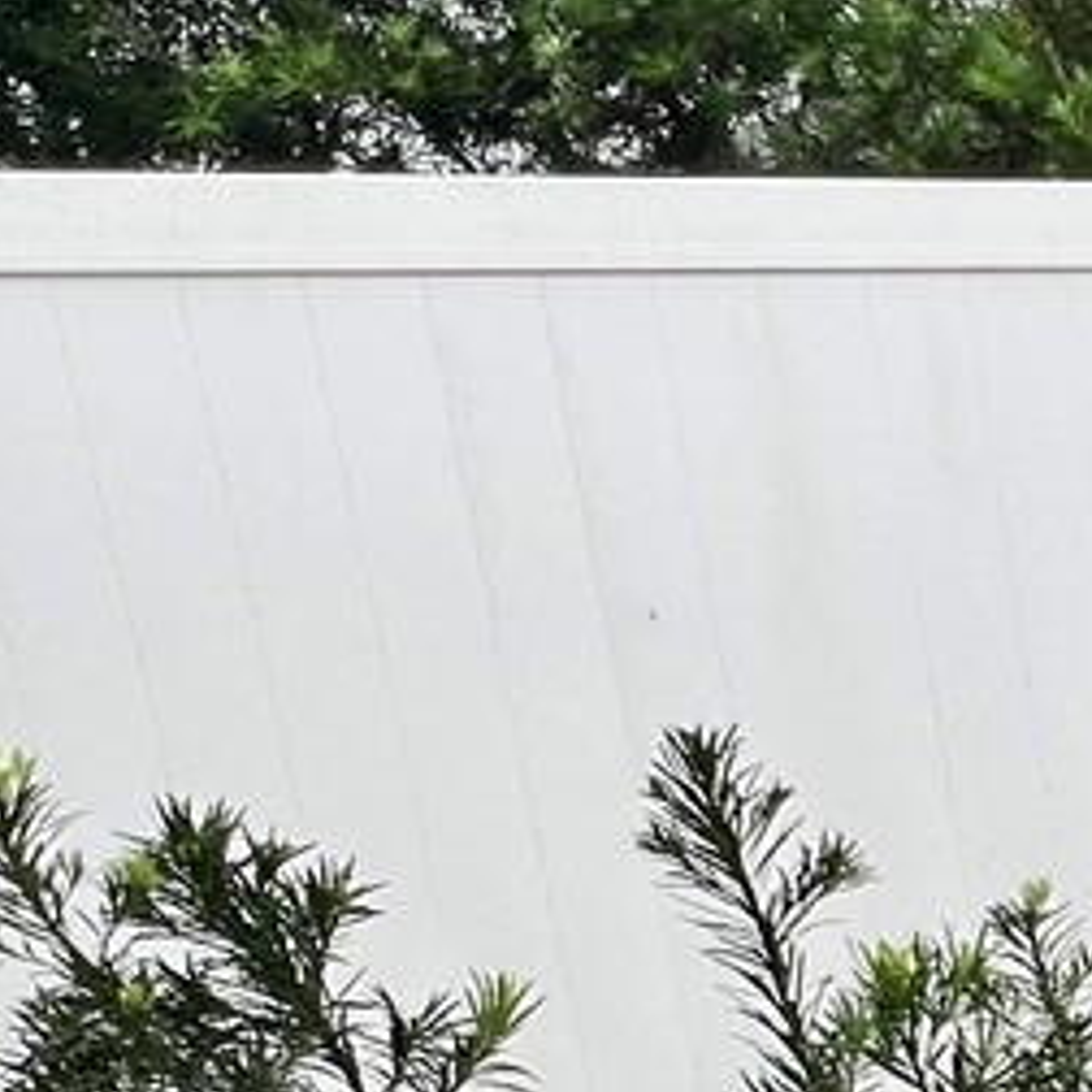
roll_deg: +2.2
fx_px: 2605
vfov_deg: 22.3
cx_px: 2349
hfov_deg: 16.3
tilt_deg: -16.6
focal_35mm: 73
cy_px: 1209
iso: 32
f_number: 1.8
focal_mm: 1.57
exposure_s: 1/186
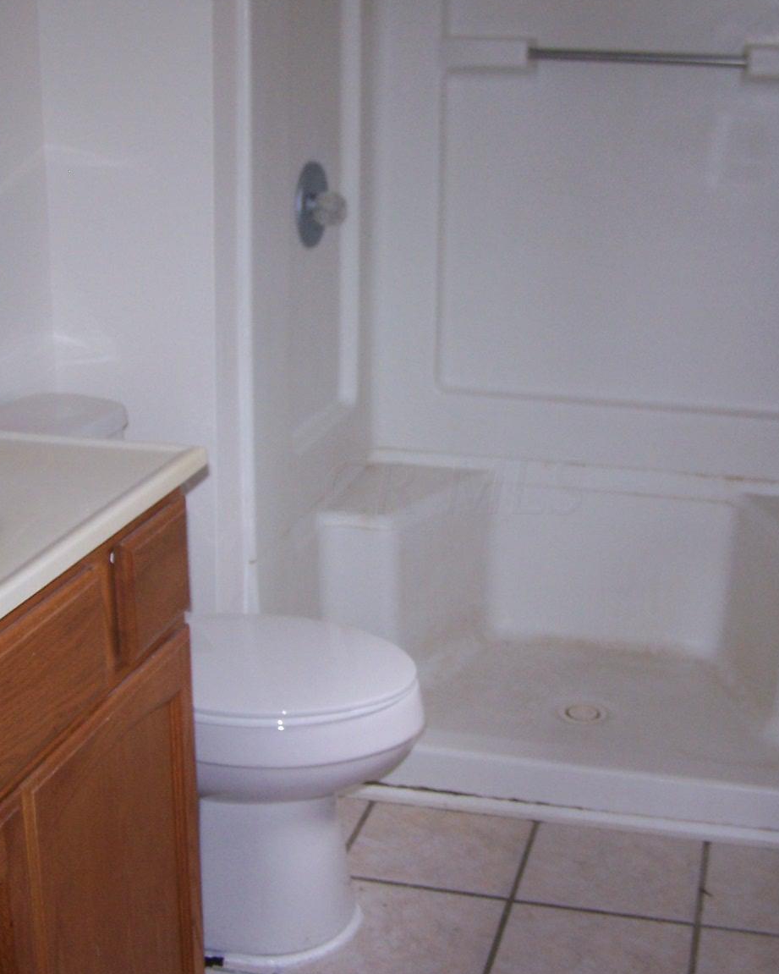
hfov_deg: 30.2
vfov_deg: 37.3
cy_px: 486
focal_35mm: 50
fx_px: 1441
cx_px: 453
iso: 140
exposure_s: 1/60
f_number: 2.8
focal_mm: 6.3
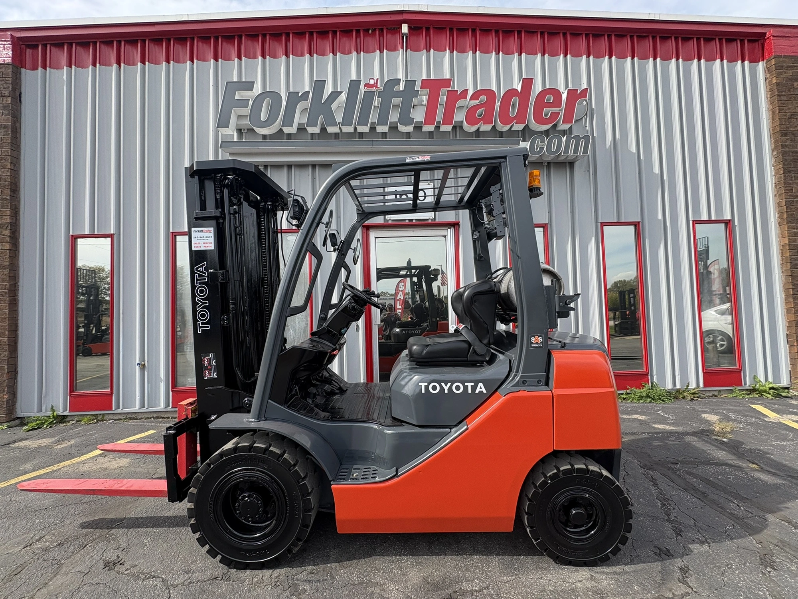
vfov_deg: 85.7
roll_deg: +1.9
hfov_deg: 102.1
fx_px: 323
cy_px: 300
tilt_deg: +4.3
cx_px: 399
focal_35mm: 14
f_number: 2.2
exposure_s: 1/625
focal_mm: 2.22
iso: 40
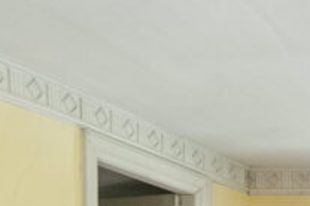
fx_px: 636
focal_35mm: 74
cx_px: 633
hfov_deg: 17.9
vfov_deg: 16.1
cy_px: 345
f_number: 8
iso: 500
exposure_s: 1/100
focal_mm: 10
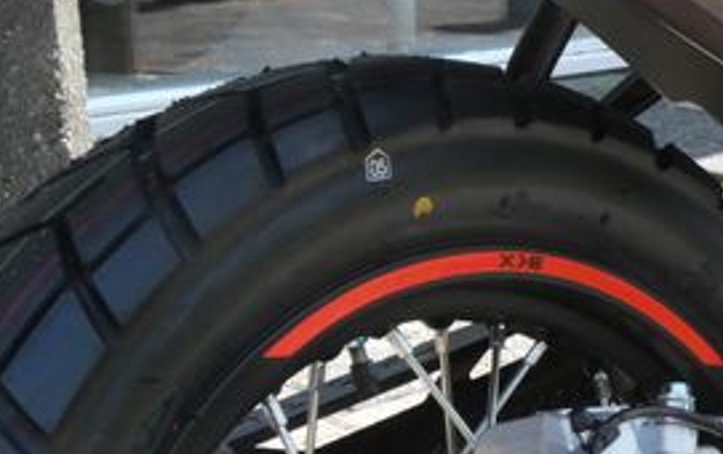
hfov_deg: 20.6
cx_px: 835
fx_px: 1874
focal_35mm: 95
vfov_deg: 13.8
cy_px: 219
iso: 800
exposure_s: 1/800
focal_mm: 6.8
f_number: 5
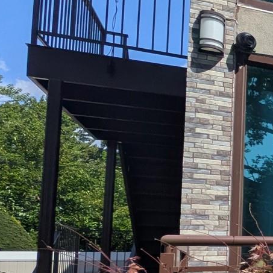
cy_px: 227
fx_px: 500
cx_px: 542
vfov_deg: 29.7
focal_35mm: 56
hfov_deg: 19.0
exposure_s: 1/1887
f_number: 2.2
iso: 46
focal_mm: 1.83
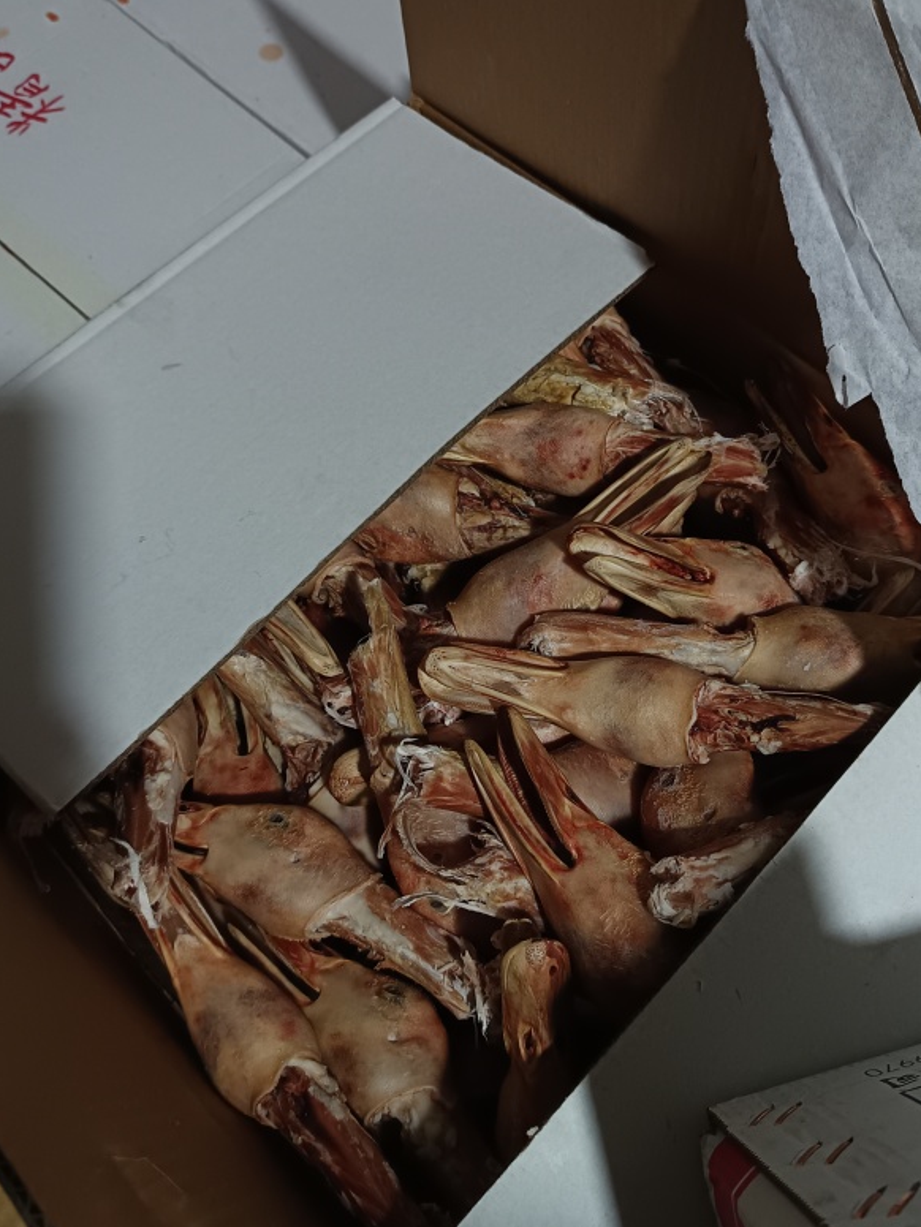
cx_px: 522
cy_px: 564
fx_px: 1171
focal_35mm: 33
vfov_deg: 55.3
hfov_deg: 42.9
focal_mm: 5.31
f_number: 1.7
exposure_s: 1/50
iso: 791
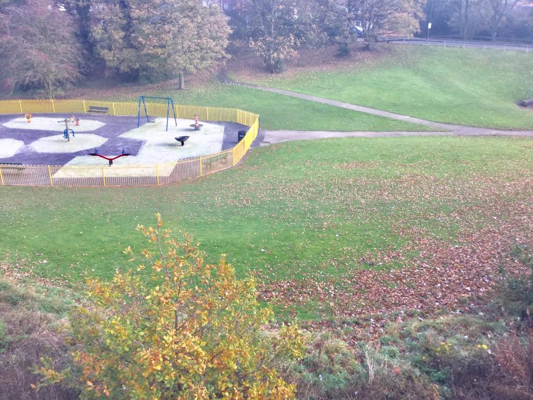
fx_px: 477
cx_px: 266
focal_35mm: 31
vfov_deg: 45.4
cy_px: 200
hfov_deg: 58.4
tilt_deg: -21.4
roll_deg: -0.3
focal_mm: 3.3
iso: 25
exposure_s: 1/119
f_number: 2.4
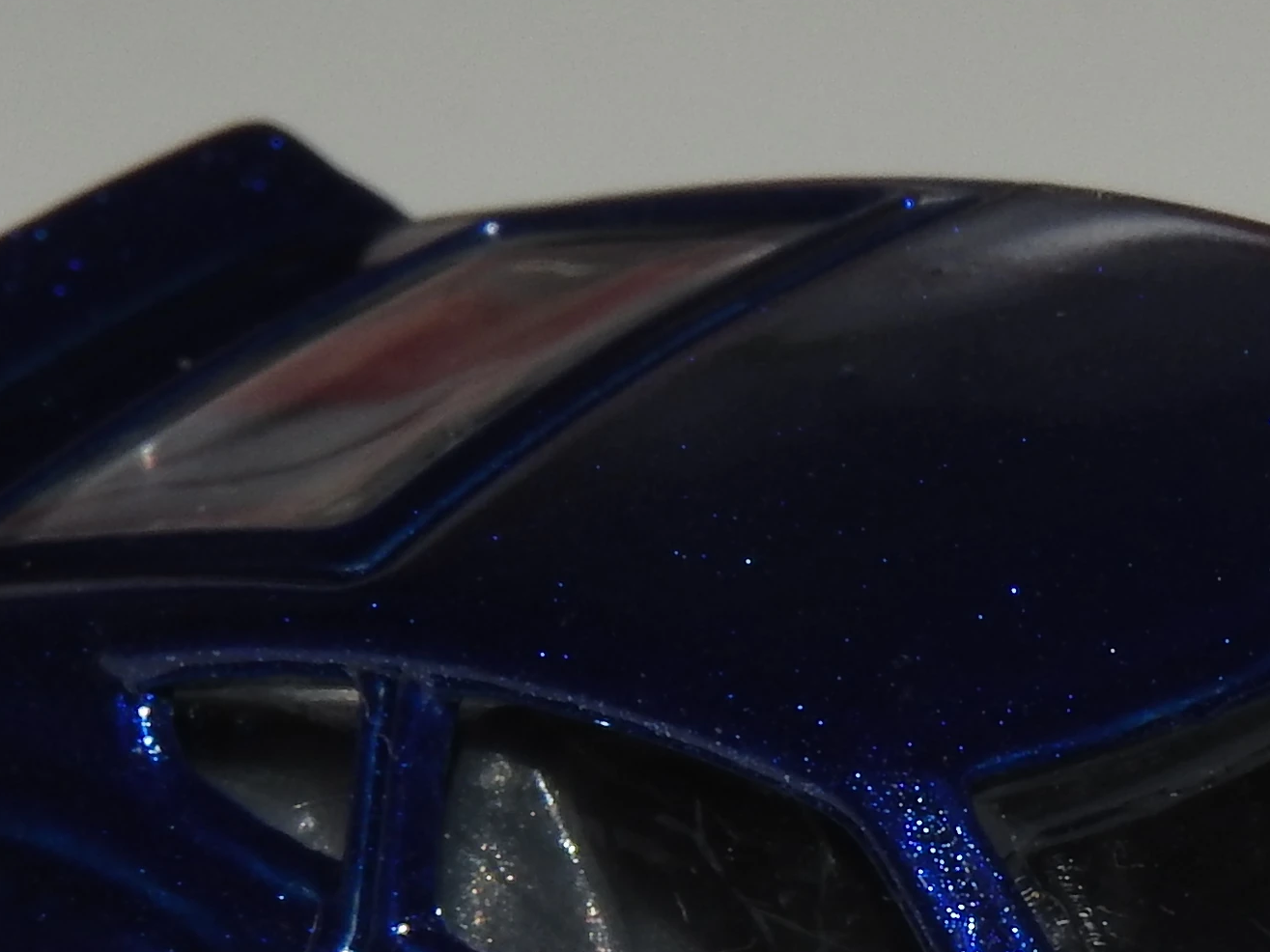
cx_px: 1372
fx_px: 12216
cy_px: 1245
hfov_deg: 5.9
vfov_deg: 4.4
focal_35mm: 333
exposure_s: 1/60
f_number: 7.6
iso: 100
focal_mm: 17
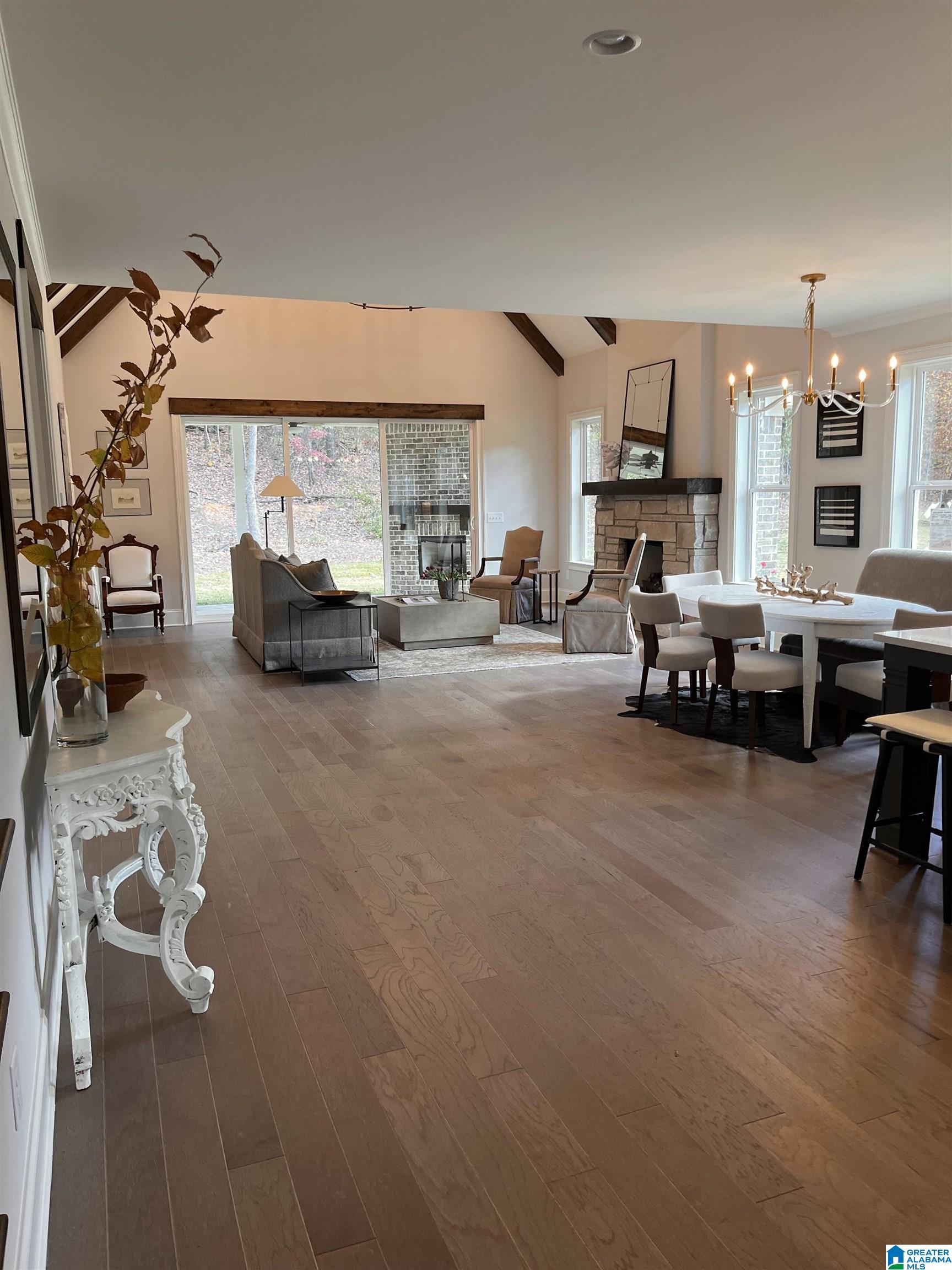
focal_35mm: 26
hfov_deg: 53.1
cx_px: 476
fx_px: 953
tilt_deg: -6.8
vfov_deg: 67.3
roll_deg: +2.8
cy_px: 635
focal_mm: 5.1
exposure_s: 1/120
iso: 100
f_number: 1.6
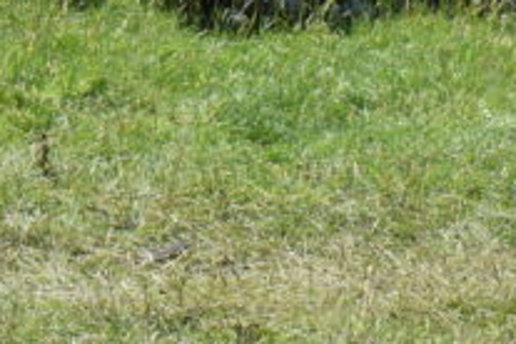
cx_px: -292
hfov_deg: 12.5
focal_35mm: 155
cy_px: -201
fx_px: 2228
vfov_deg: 8.6
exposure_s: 1/320
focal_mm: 21
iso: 200
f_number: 9
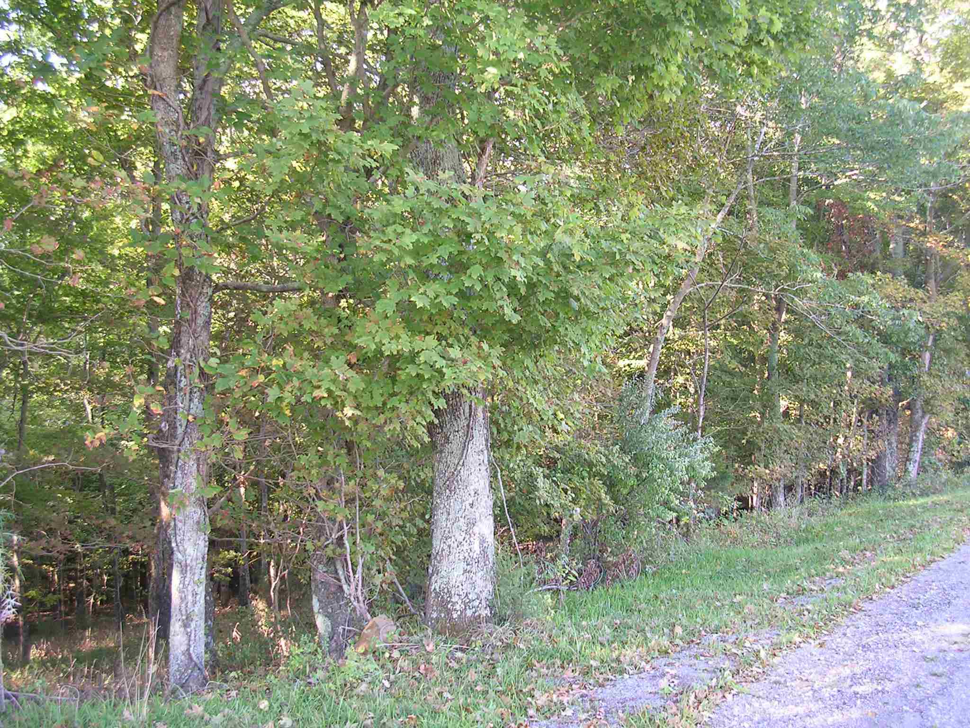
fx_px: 1065
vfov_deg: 37.7
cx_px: 485
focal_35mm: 38
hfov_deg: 49.0
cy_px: 364
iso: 50
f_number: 2.8
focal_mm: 5.8
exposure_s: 1/36.8
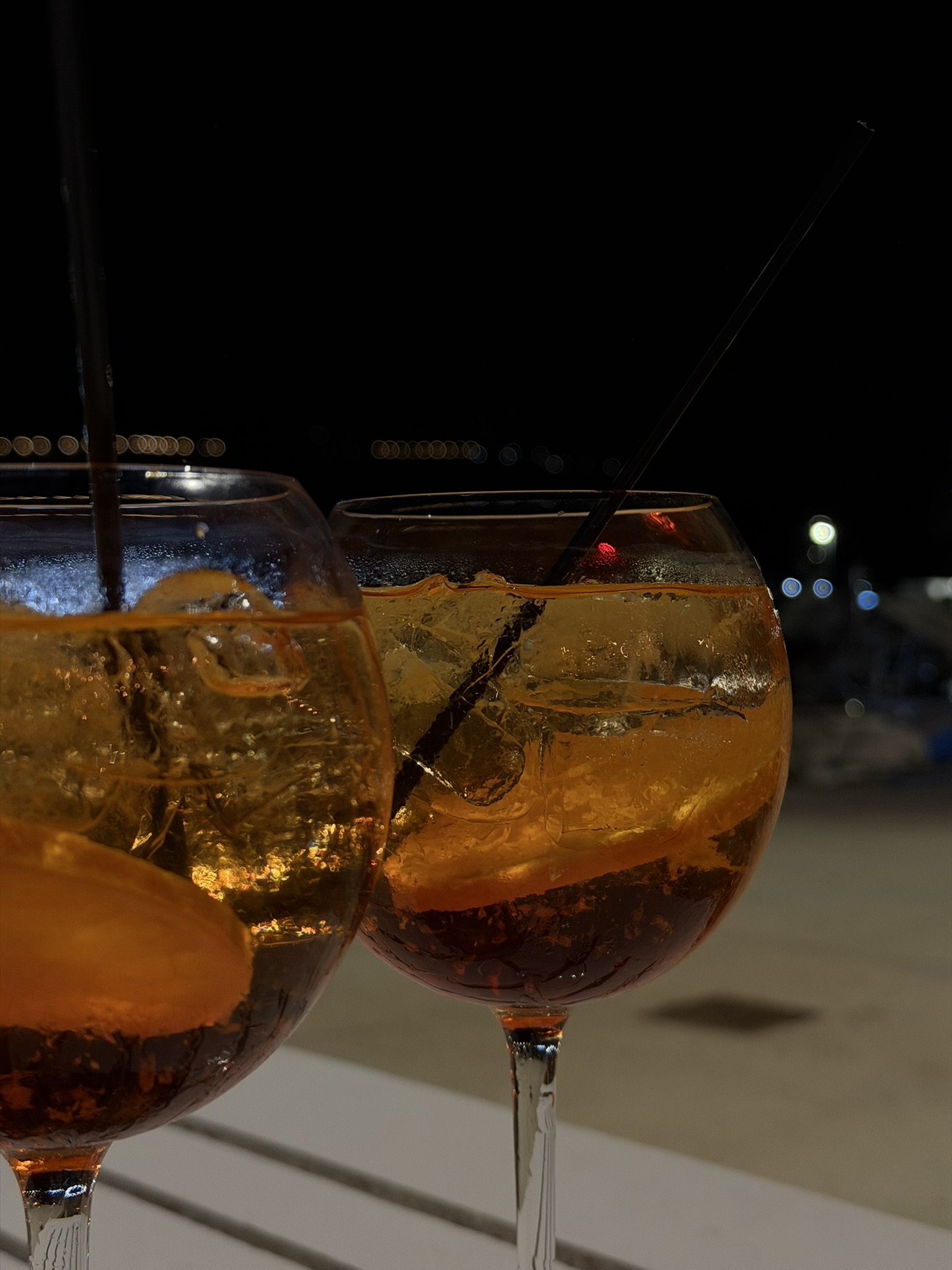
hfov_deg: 30.3
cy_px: 635
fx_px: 1760
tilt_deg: -0.5
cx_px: 476
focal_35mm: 48
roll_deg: +0.1
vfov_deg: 39.7
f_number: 1.78
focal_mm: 6.76
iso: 200
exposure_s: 1/33
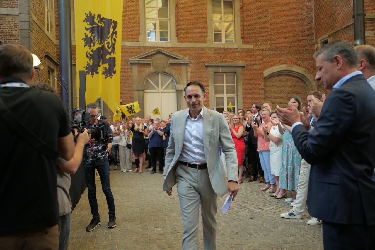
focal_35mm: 30
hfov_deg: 61.9
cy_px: 125
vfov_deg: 43.6
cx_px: 188
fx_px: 312
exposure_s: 1/500
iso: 2000
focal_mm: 29
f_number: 2.8
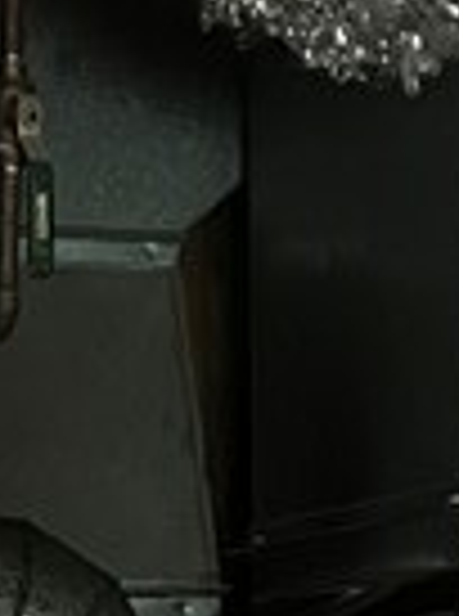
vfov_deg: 9.3
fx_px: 3464
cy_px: 1358
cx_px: -54
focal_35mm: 195
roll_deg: +0.1
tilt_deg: -9.4
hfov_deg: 7.5
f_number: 1.5
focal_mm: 5.7
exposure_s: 1/24
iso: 1000
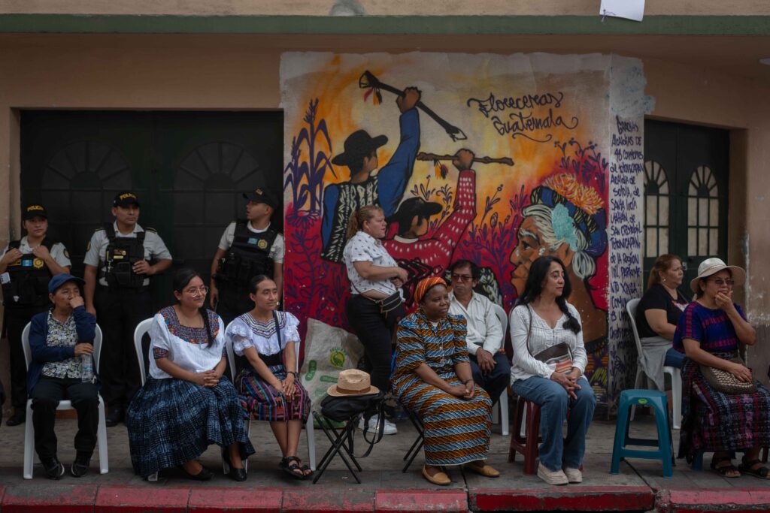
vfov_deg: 27.0
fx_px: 1070
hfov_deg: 39.6
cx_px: 385
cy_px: 256
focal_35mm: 50
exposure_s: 1/2000
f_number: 2
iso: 200
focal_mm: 50
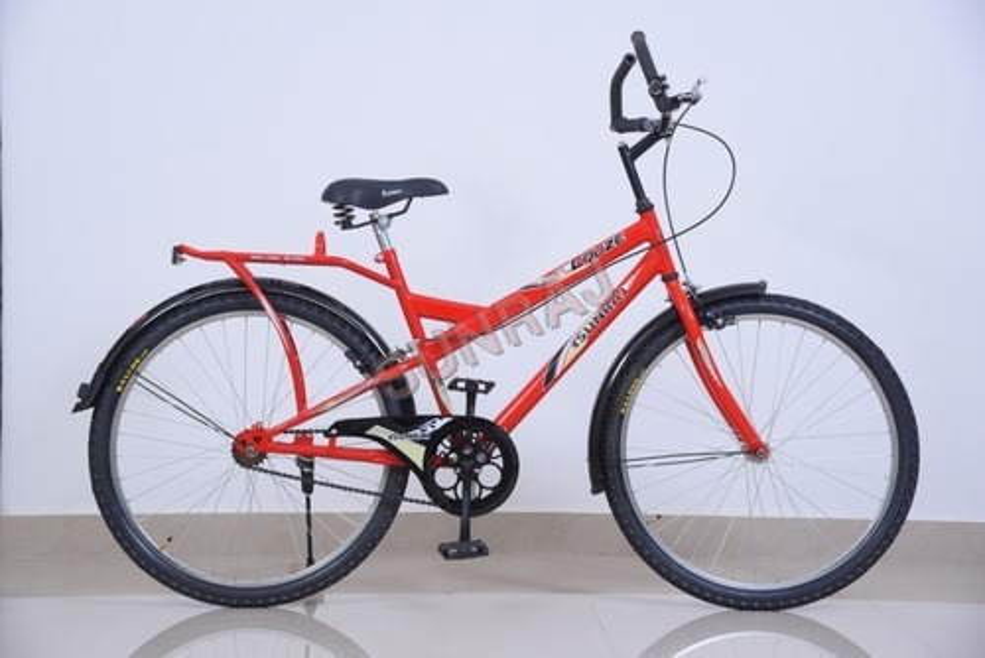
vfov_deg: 16.1
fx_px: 2327
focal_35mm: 85
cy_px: 329
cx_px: 492
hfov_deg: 23.9
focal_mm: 85
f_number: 9
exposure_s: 1/160
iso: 100
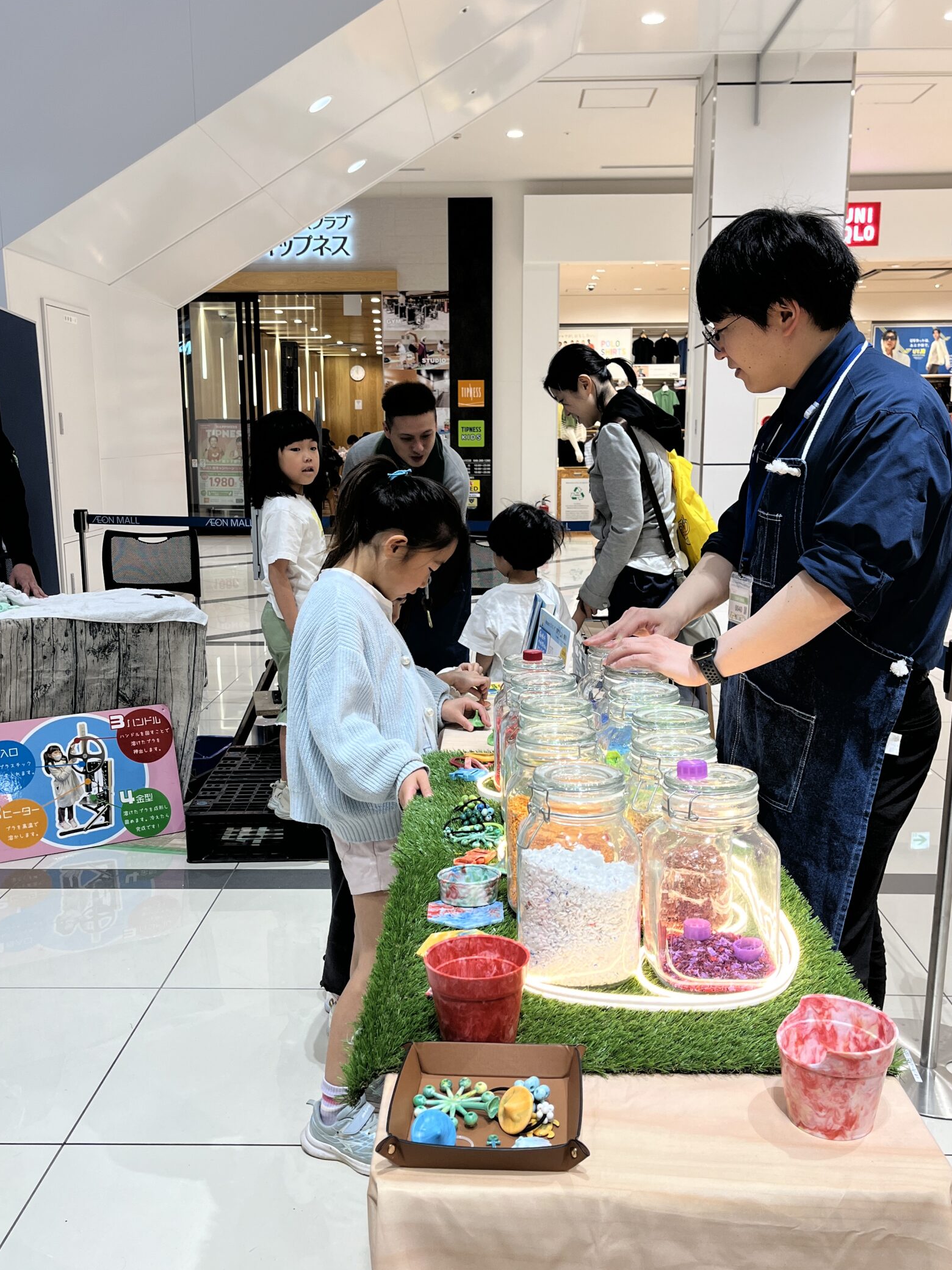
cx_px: 483
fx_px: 1173
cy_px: 651
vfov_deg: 56.8
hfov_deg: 44.2
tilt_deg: -10.4
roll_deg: +0.7
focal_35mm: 32
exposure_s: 1/100
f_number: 1.6
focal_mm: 5.1
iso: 50
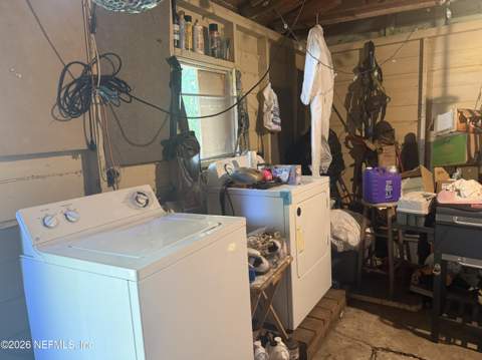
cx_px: 241
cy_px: 180
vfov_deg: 56.7
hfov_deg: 71.7
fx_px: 334
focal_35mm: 24
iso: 640
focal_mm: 6.76
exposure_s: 1/60
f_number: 1.78
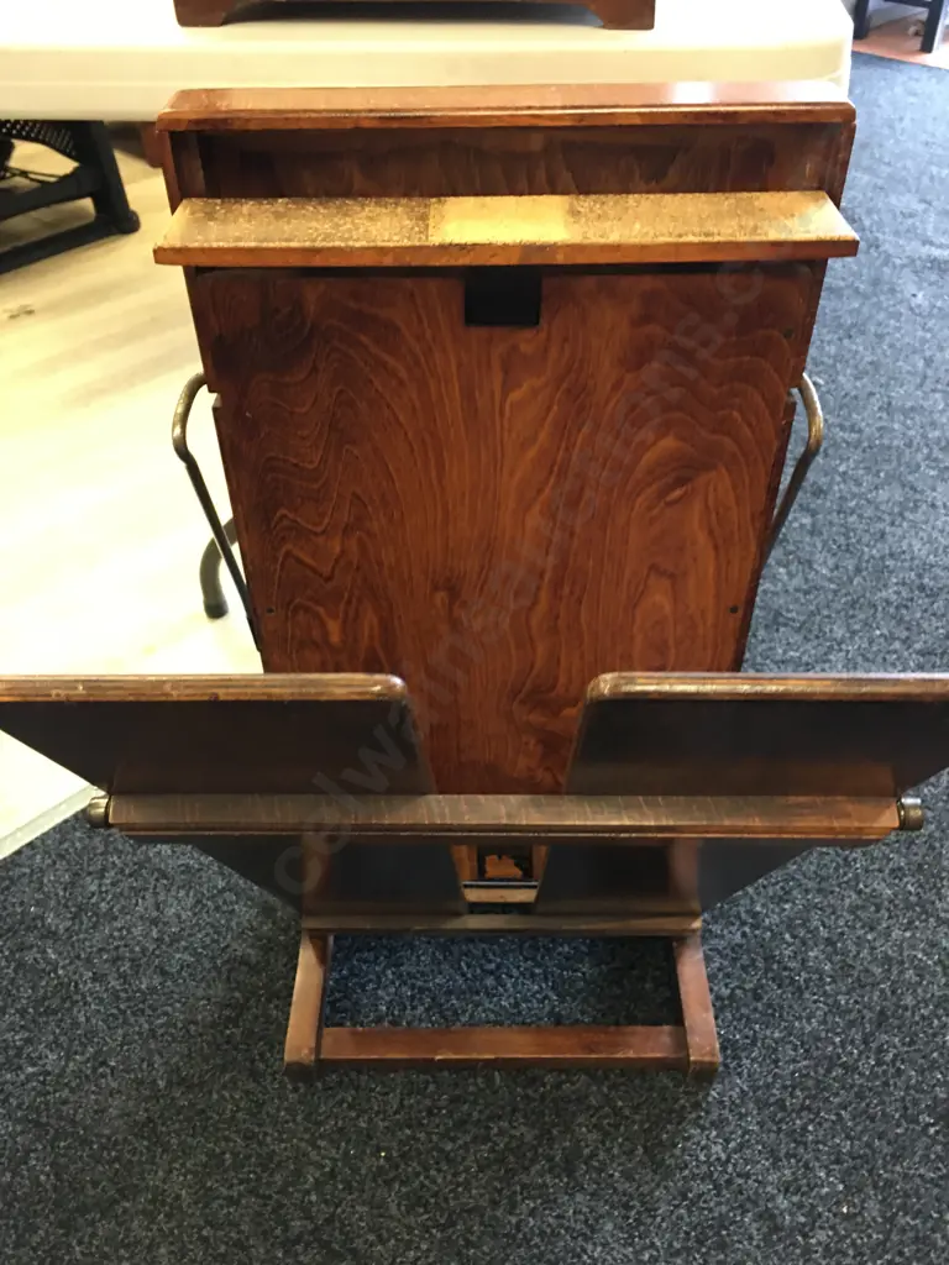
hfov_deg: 48.2
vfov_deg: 61.7
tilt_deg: -40.0
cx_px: 474
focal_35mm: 29
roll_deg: +0.8
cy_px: 632
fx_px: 1060
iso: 100
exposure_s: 1/10
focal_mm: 4.15
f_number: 2.2
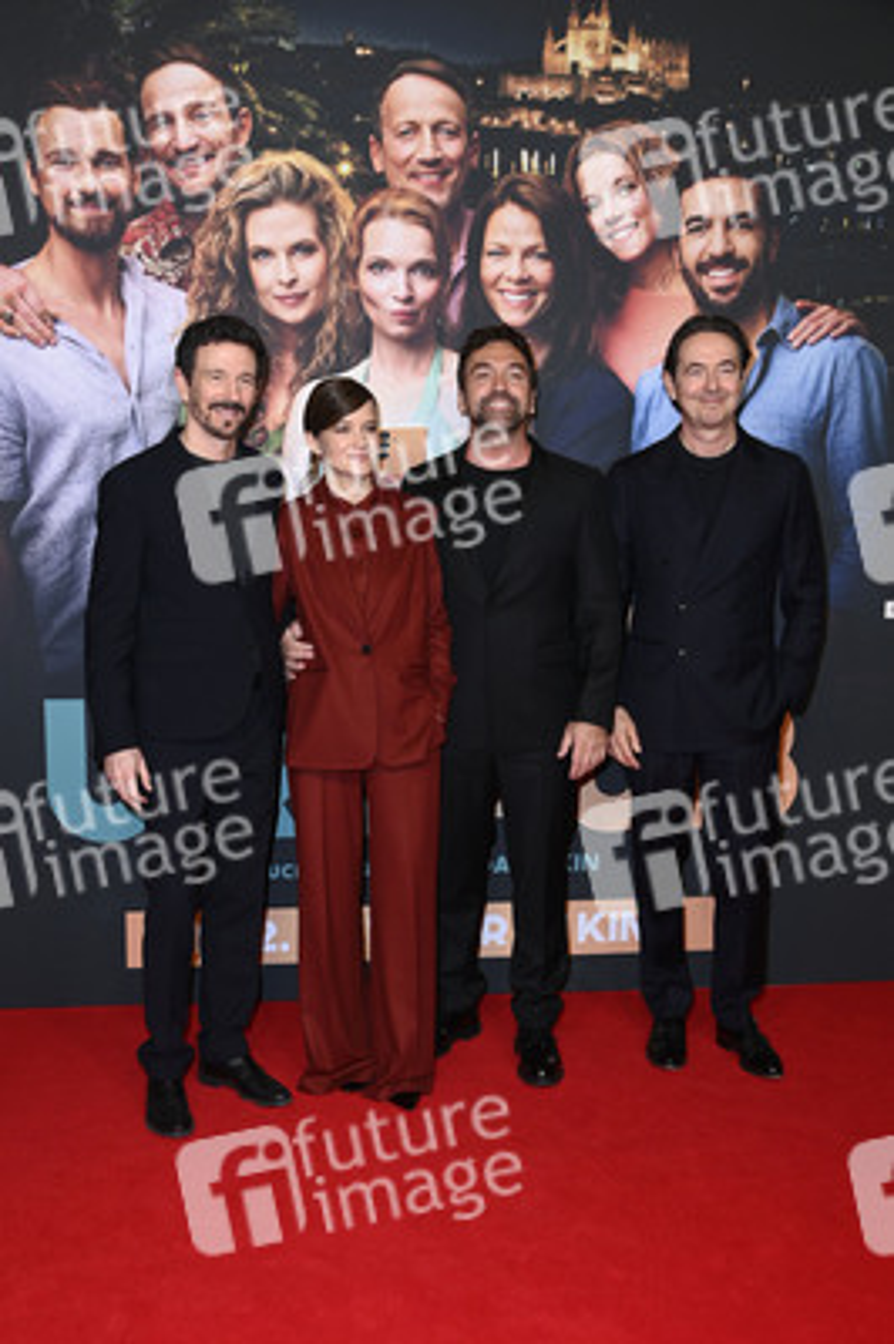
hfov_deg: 37.8
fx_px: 1306
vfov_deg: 54.5
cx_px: 447
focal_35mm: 35
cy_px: 672
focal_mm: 35
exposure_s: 1/250
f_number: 5.6
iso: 1250
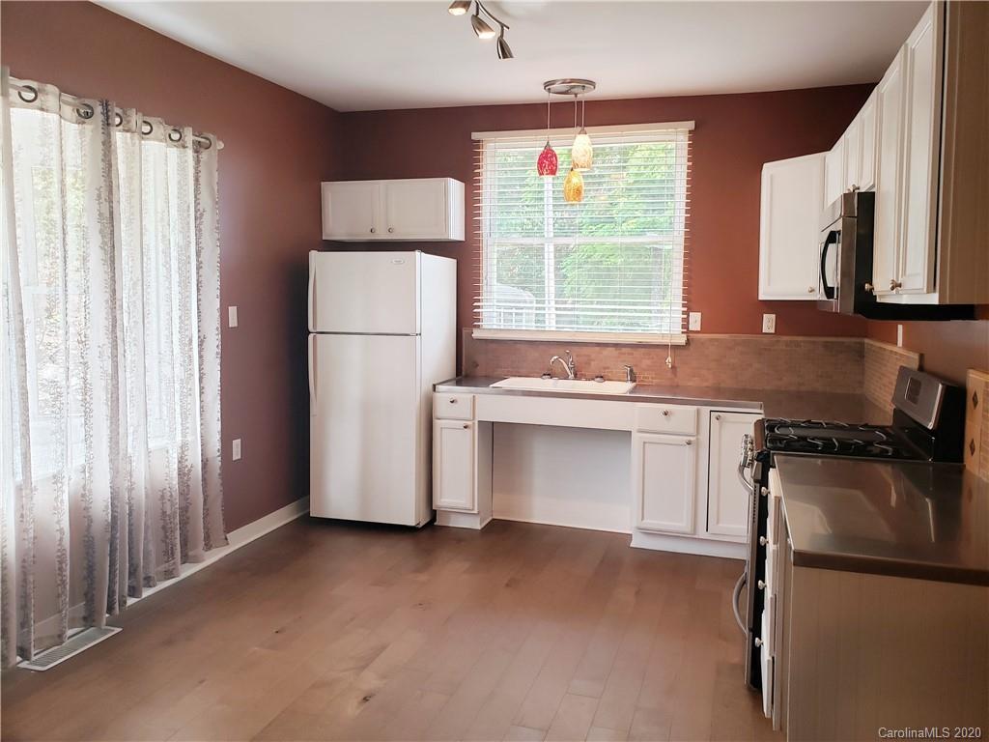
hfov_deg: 67.3
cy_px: 371
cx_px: 494
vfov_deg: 53.1
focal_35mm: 26
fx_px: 743
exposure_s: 1/60
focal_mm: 4.3
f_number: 2.4
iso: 200
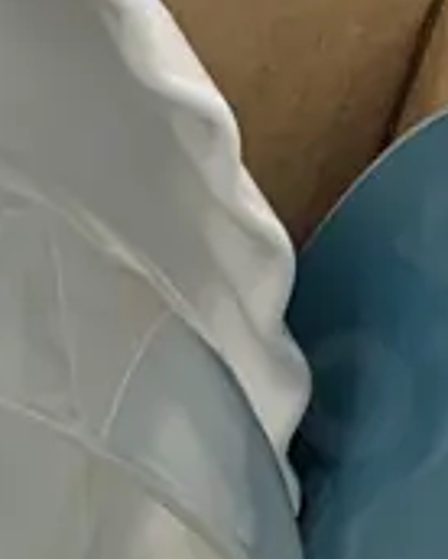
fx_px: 2498
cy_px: 1427
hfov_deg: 9.6
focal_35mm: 151
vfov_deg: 10.6
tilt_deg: -67.8
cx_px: -425
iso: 50
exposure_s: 1/50
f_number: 1.8
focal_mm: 4.25
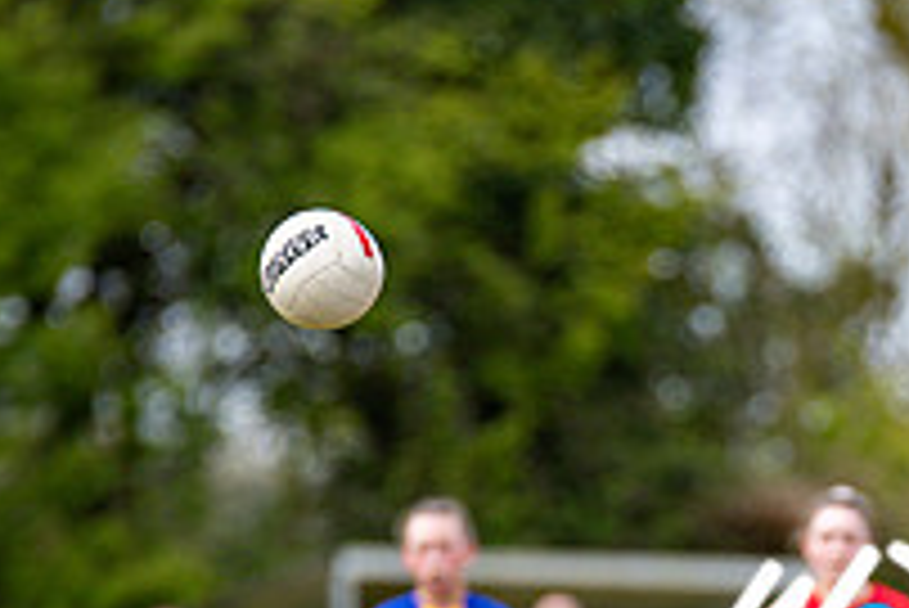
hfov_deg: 2.4
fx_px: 21730
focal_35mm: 860
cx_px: 873
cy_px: 732
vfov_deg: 1.6
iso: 450
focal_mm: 300
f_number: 2.8
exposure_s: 1/4000
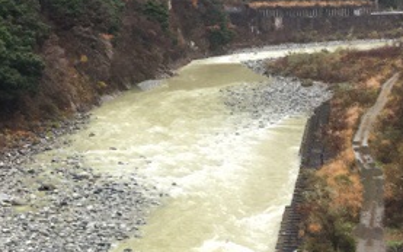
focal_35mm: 76
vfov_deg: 17.1
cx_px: 113
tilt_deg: -3.3
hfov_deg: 26.9
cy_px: 77
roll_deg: +0.0
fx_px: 835
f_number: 2.4
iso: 32
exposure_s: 1/30
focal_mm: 3.3
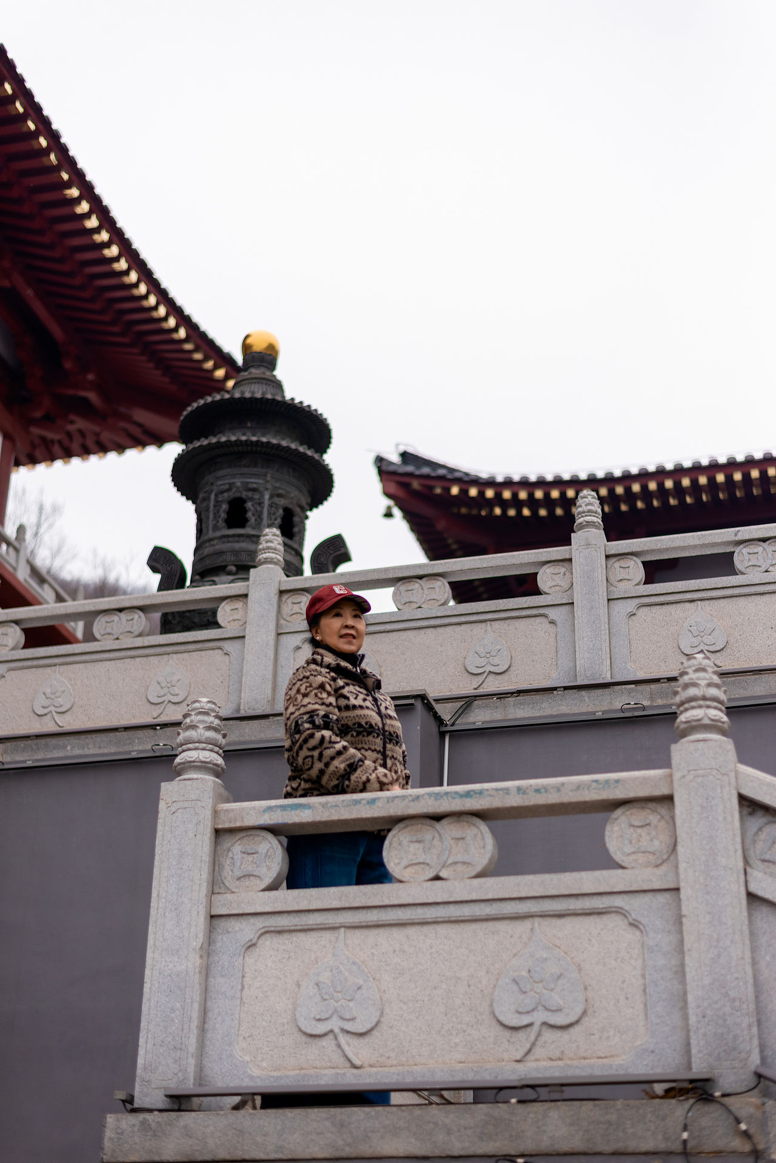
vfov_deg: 39.6
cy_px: 582
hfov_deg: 27.0
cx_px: 388
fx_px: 1615
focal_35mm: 50
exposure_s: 1/4000
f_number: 1.8
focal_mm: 50
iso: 160
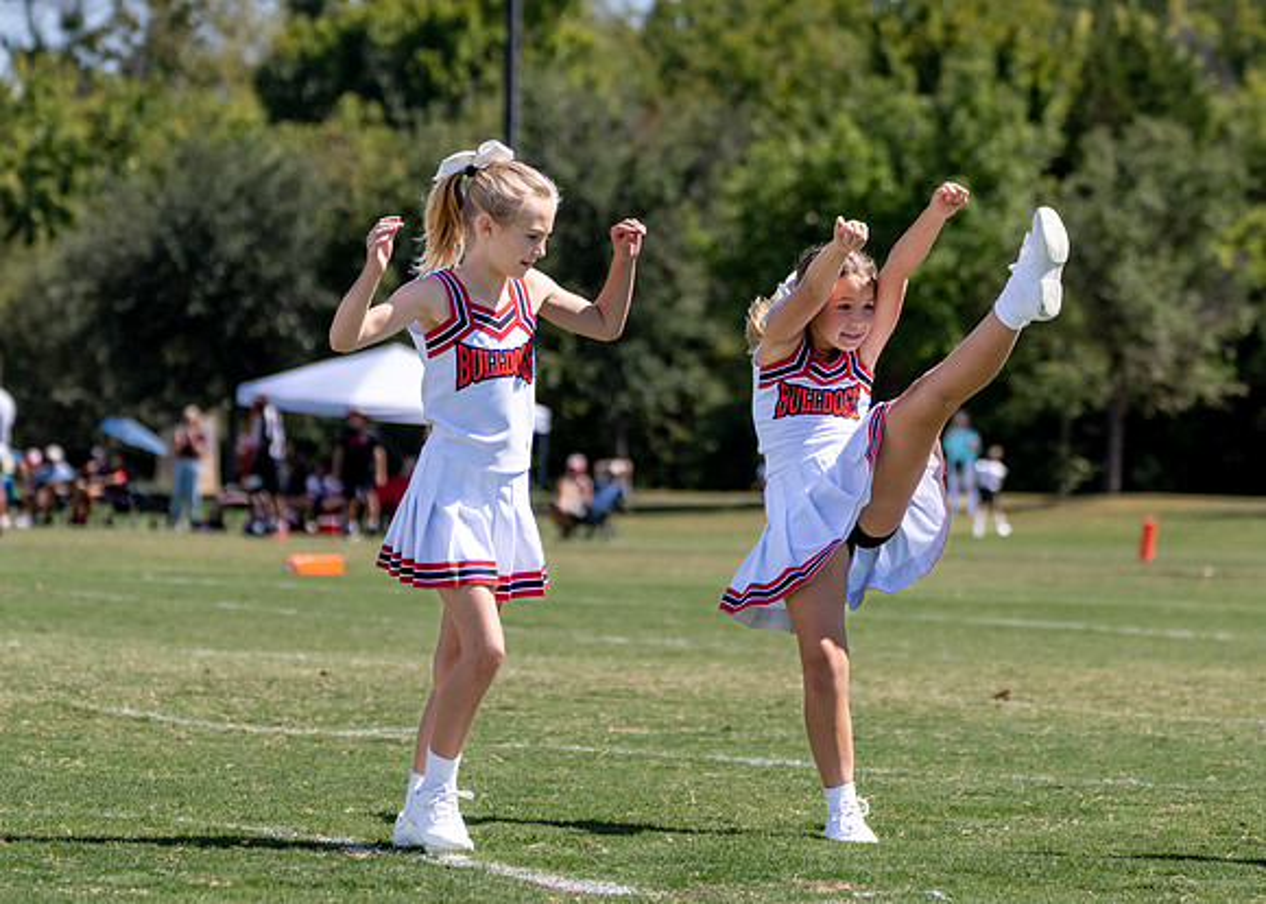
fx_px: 9359
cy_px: 426
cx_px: 719
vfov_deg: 5.5
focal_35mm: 260
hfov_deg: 7.7
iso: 200
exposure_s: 1/1250
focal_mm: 166
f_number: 5.6
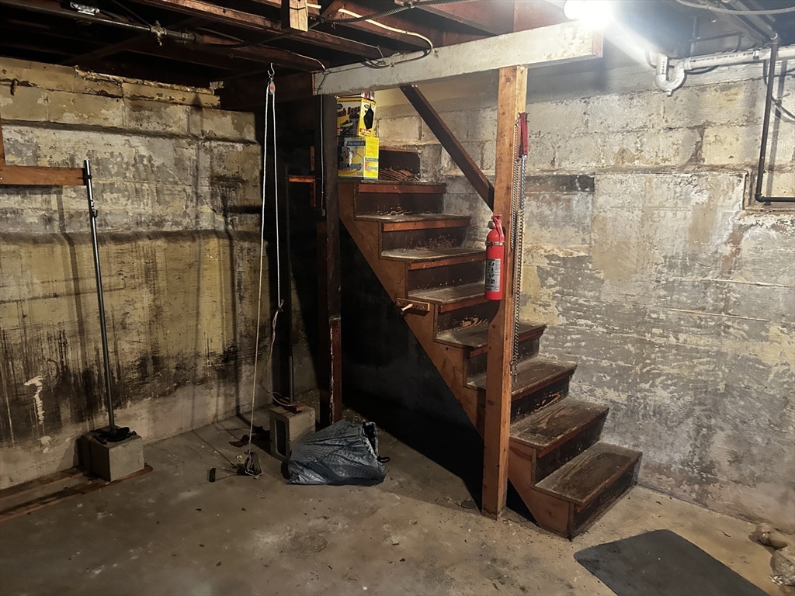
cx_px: 398
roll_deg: -1.4
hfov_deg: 67.3
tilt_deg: -9.7
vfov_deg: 53.1
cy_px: 298
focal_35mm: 26
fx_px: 597
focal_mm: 5.7
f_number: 1.5
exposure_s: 1/30
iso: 500
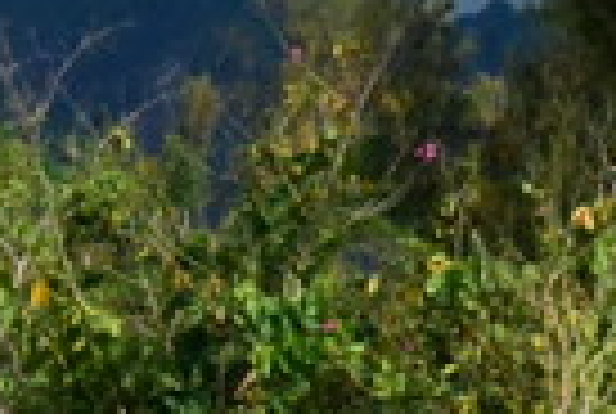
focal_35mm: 882
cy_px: 695
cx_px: -679
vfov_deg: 1.6
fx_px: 15125
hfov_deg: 2.3
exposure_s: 1/4000
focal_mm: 155
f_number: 29
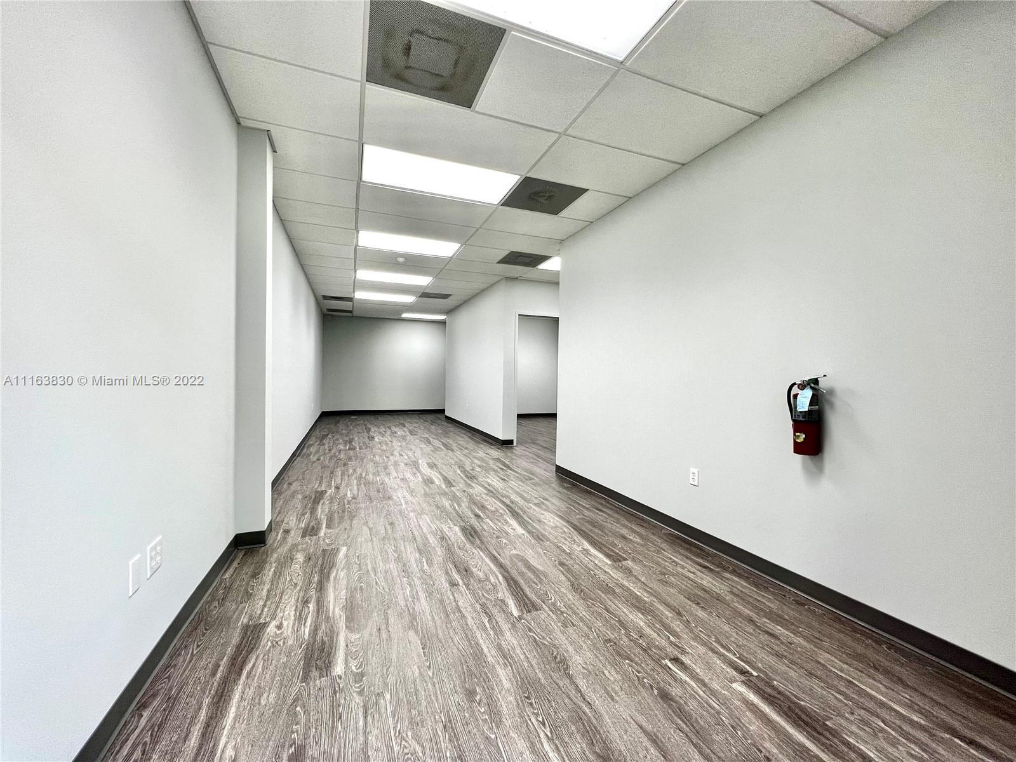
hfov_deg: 106.2
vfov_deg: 89.9
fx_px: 382
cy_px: 381
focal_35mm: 13
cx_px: 508
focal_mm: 1.57
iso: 100
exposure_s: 1/122
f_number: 1.8
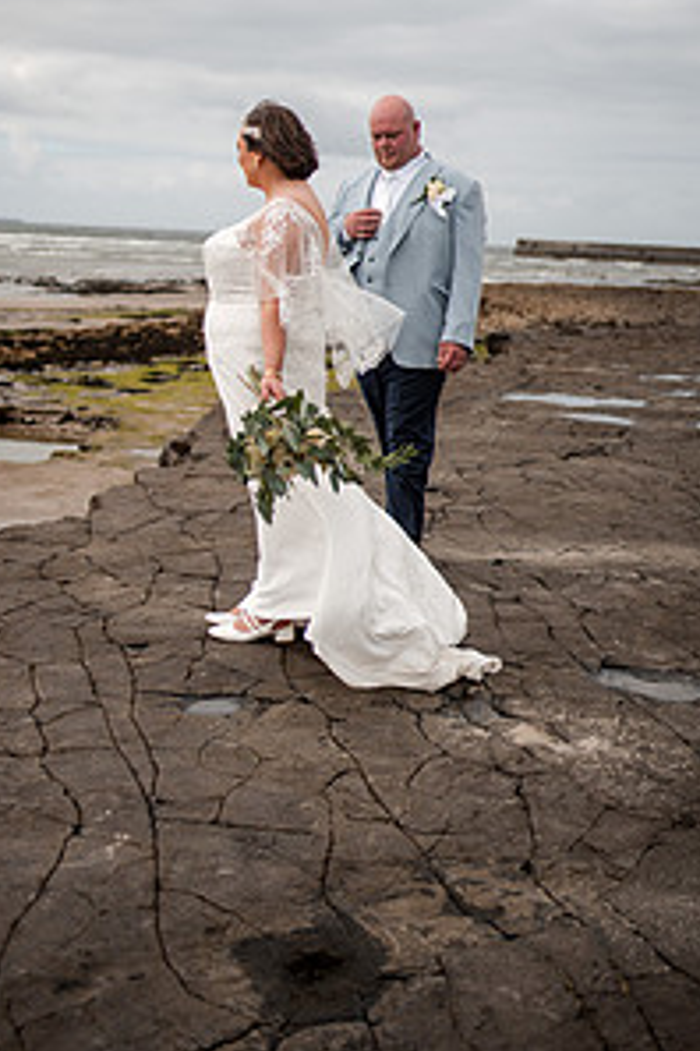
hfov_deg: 25.5
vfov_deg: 37.3
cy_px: 382
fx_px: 1546
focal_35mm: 53
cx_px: 339
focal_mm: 35
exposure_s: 1/8000
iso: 100
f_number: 1.8
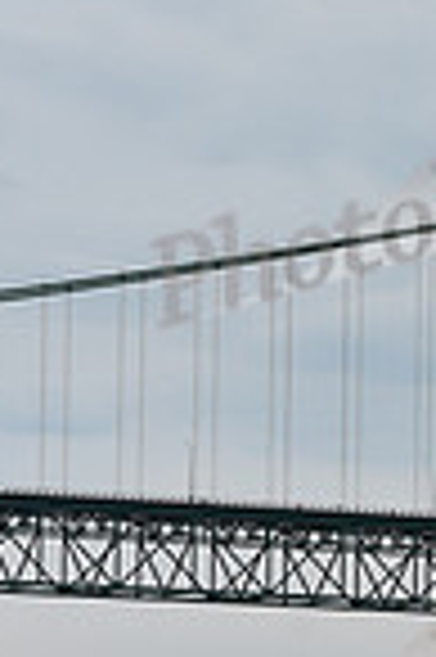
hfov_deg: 4.8
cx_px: 1020
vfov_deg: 7.4
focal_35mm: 278
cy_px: 380
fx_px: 5062
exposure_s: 1/800
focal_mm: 70
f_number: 7.1
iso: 250
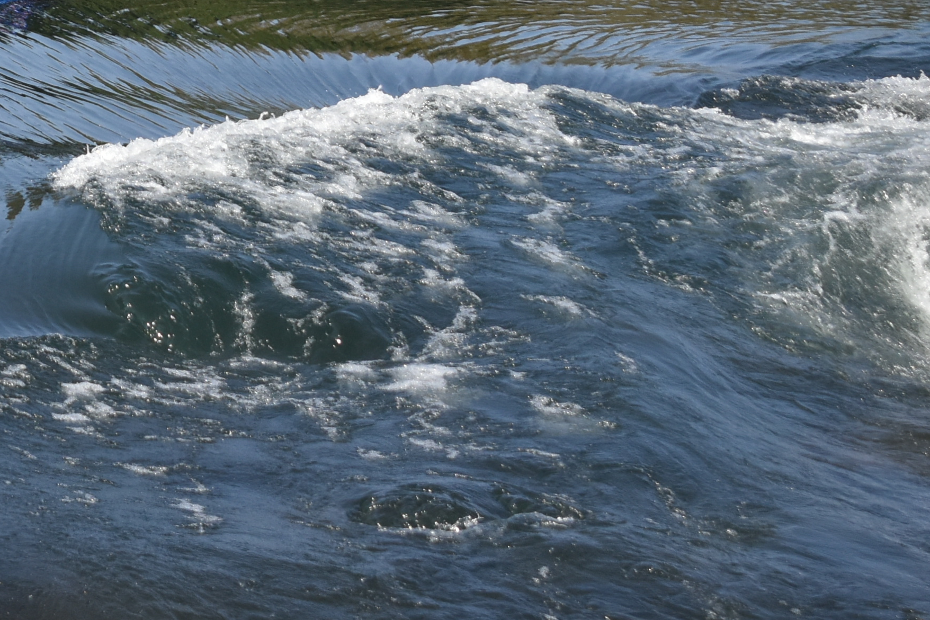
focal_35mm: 211
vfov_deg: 6.5
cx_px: -129
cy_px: -82
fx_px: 5458
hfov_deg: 9.6
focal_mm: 55
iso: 400
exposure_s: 1/1600
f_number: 5.6
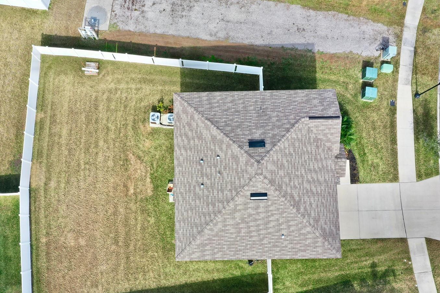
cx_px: 197
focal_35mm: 33
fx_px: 403
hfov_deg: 57.1
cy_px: 166
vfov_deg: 39.9
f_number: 11
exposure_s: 1/80
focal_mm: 10.26
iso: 100
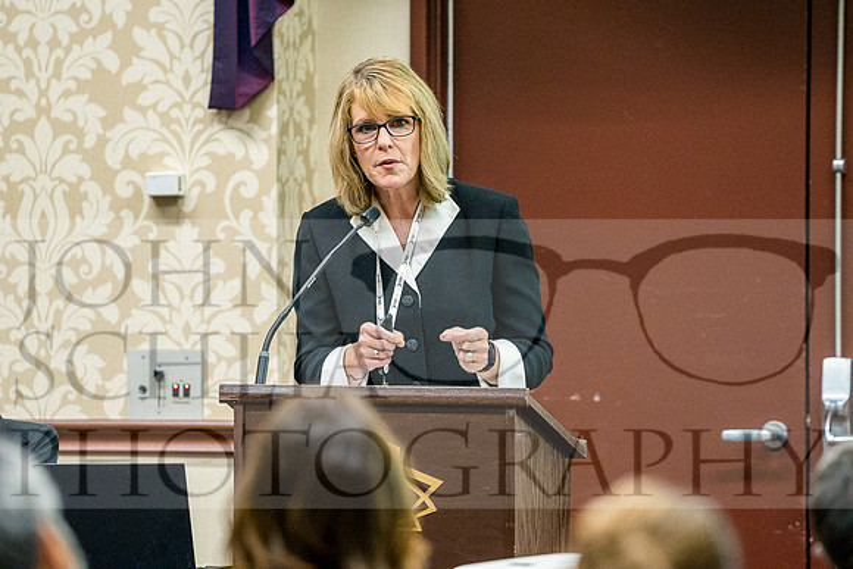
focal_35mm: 300
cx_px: 426
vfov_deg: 4.6
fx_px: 7110
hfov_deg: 6.9
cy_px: 284
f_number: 3.5
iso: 3200
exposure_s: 1/100
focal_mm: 200
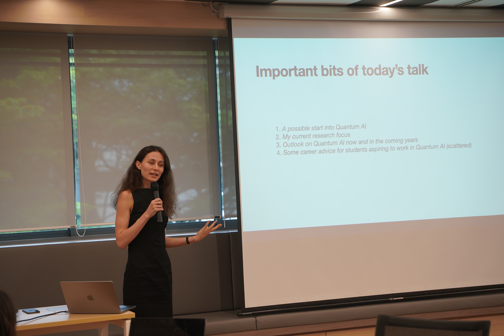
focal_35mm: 75
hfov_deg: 27.0
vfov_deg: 18.2
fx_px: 1050
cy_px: 168
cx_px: 252
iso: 400
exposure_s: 1/160
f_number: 4
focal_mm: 75
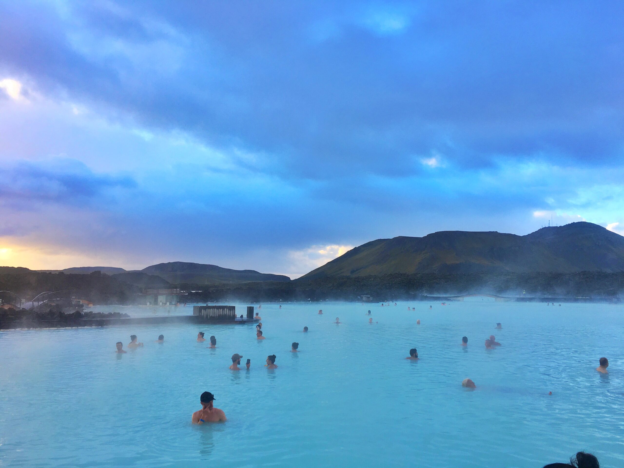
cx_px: 312
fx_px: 523
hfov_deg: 61.7
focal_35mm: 29
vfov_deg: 48.2
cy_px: 234
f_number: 2.2
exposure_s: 1/281
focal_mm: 4.15
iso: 25
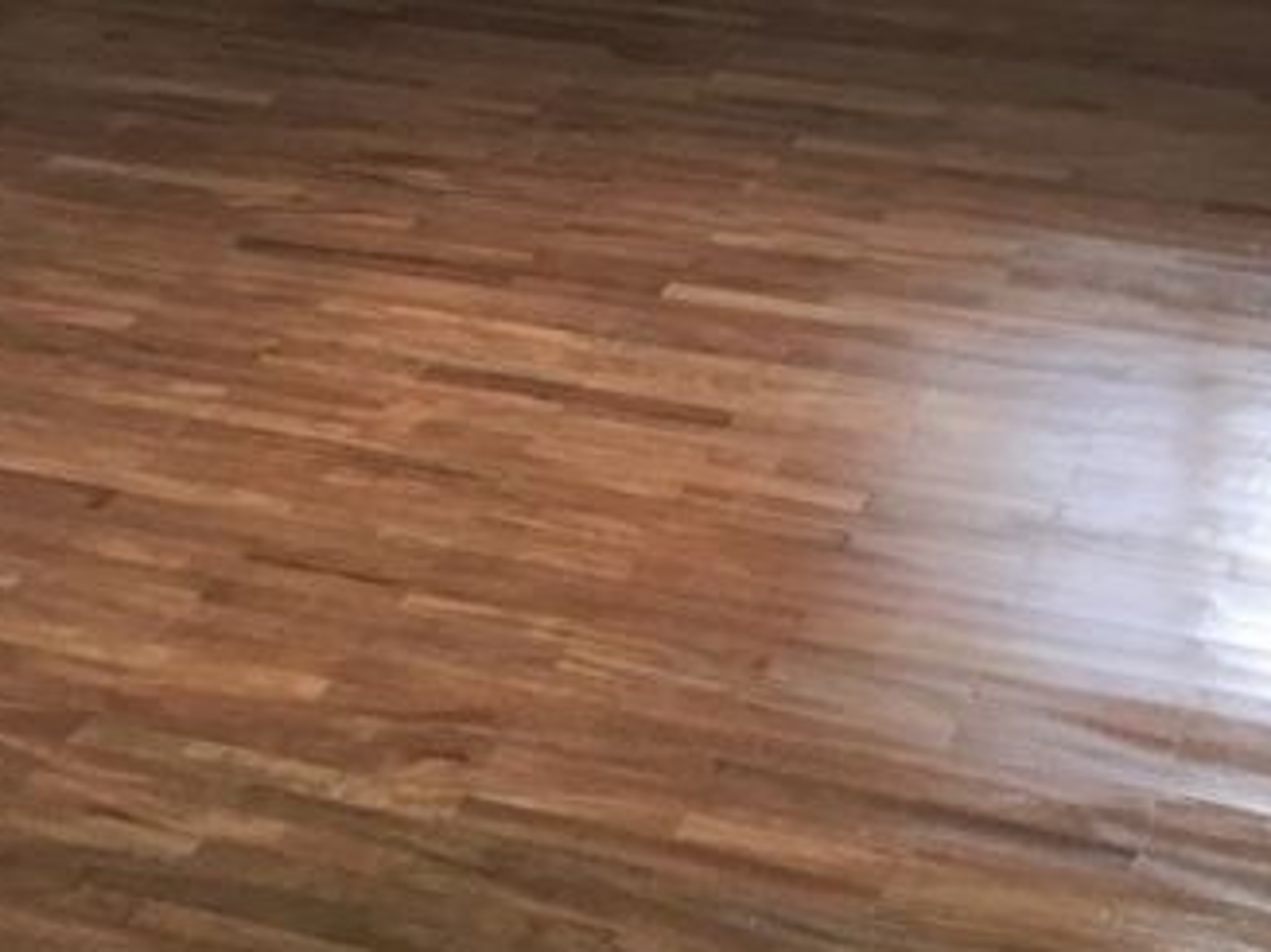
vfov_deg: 20.0
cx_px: 781
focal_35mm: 71
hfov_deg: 27.3
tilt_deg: -20.6
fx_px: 2606
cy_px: -19
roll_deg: +1.5
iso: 125
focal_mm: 4.15
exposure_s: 1/33
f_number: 2.2
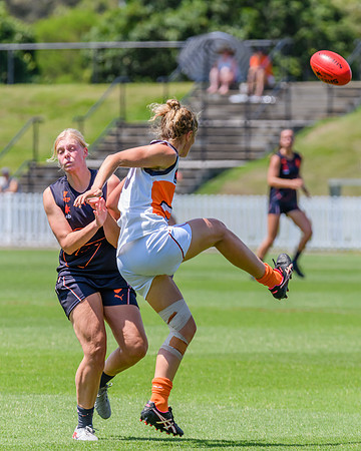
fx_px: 6788
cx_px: 182
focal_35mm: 508
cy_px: 225
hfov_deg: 3.0
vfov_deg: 3.8
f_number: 8
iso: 800
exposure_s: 1/1600
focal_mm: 360
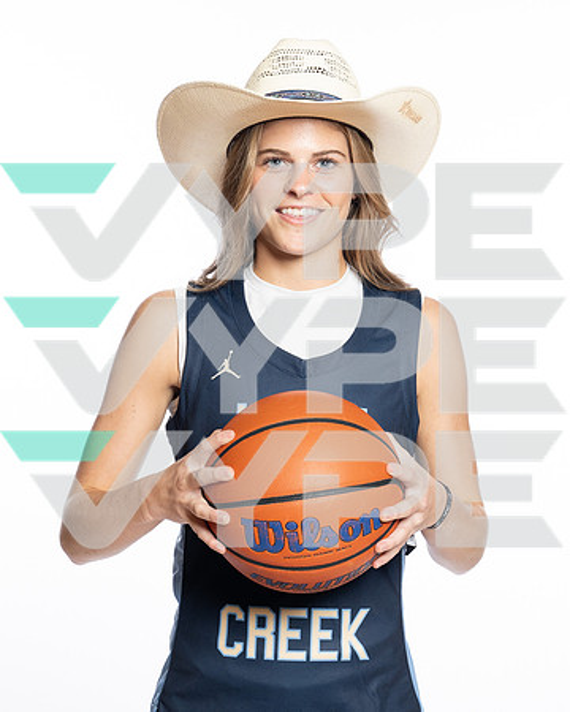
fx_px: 2019
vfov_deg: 20.0
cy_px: 356
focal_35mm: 96
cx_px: 297
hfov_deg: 16.1
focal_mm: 68
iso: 800
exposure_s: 1/250
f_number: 8
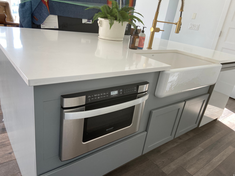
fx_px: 177
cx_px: 118
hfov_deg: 67.3
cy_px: 88
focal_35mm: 26
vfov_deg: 53.1
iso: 80
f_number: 1.8
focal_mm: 4.25
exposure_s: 1/120
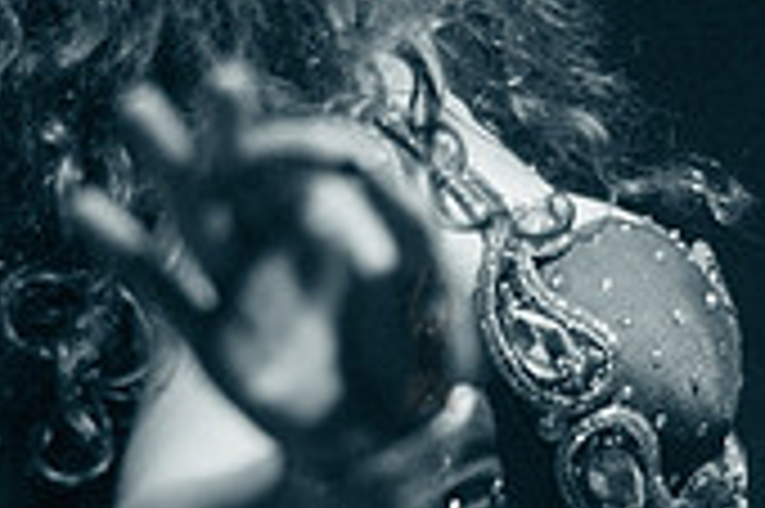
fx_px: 3630
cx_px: 428
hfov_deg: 12.0
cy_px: 335
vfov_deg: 8.0
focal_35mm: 171
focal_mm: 50
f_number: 2
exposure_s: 1/400
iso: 5000
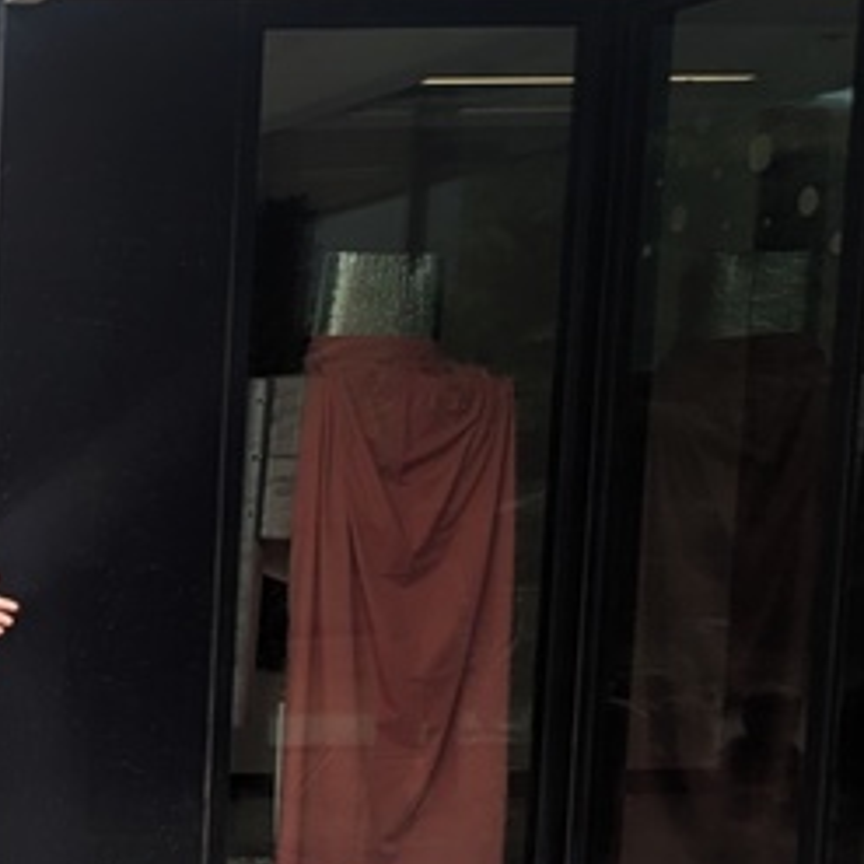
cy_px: 803
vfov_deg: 19.3
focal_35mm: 88
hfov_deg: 16.1
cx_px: -773
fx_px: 2485
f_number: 1.85
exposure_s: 1/670
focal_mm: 6.81
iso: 45
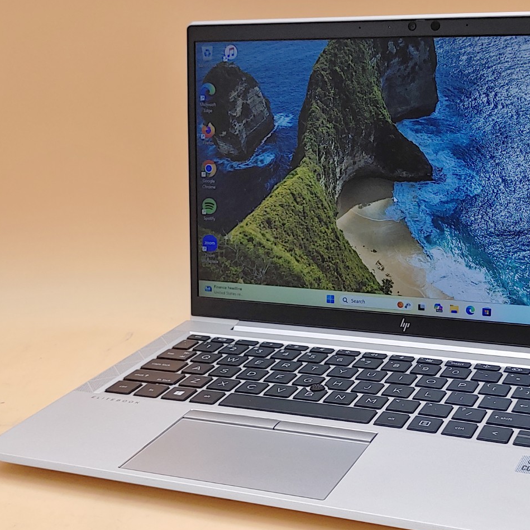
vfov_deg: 31.1
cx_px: 364
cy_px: 293
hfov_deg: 30.8
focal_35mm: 55
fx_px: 953
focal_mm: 4.36
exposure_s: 1/134
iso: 50
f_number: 1.8
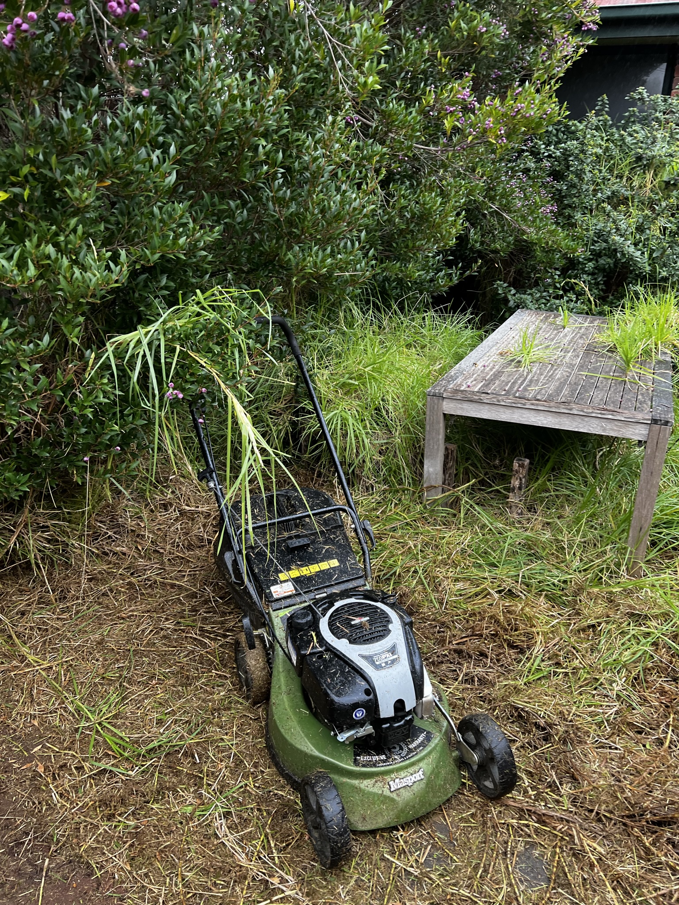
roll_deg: +1.2
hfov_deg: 53.1
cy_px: 452
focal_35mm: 26
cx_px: 340
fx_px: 680
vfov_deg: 67.3
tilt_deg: -20.1
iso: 80
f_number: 1.5
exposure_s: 1/121
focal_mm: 5.7
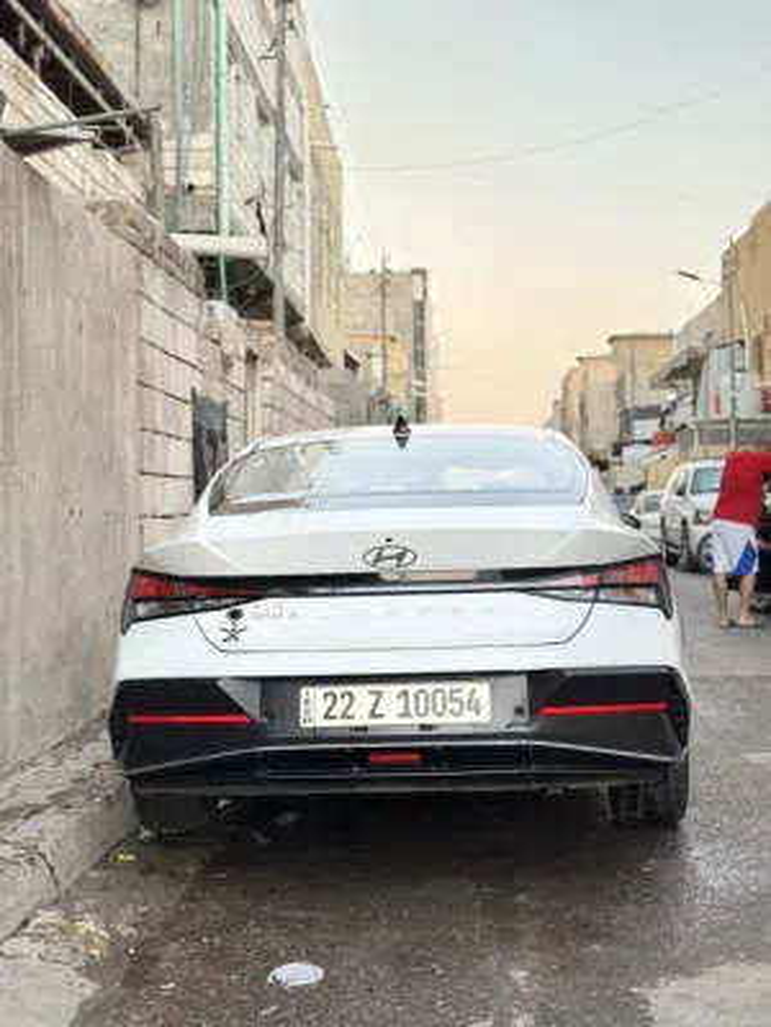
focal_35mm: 48
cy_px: 514
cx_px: 386
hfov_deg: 30.3
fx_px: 1425
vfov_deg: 39.7
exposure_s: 1/90
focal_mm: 6.86
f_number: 1.78
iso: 125
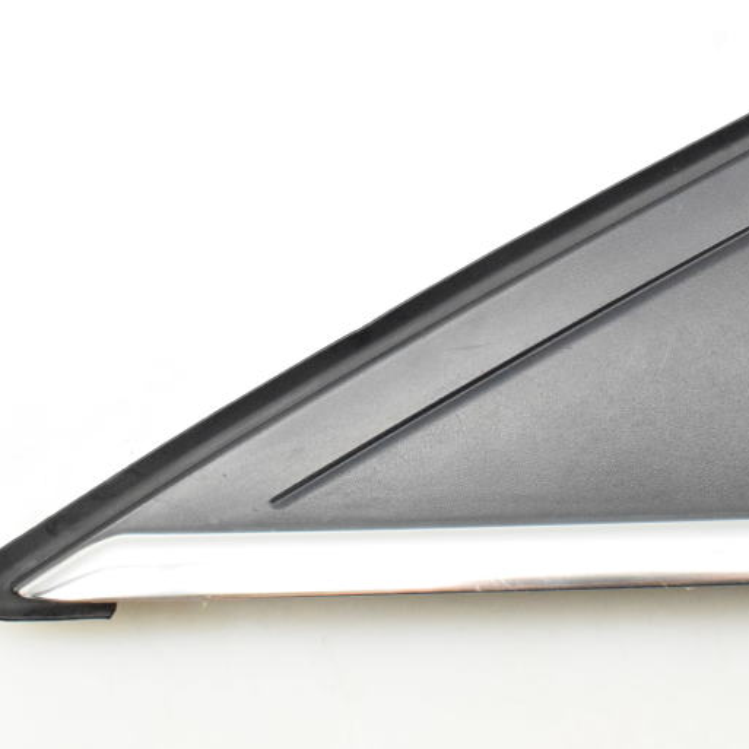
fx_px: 1493
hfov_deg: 27.8
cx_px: 549
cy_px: 330
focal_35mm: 61
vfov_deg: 28.1
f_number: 10
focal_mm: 24
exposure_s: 1/400
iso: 6400
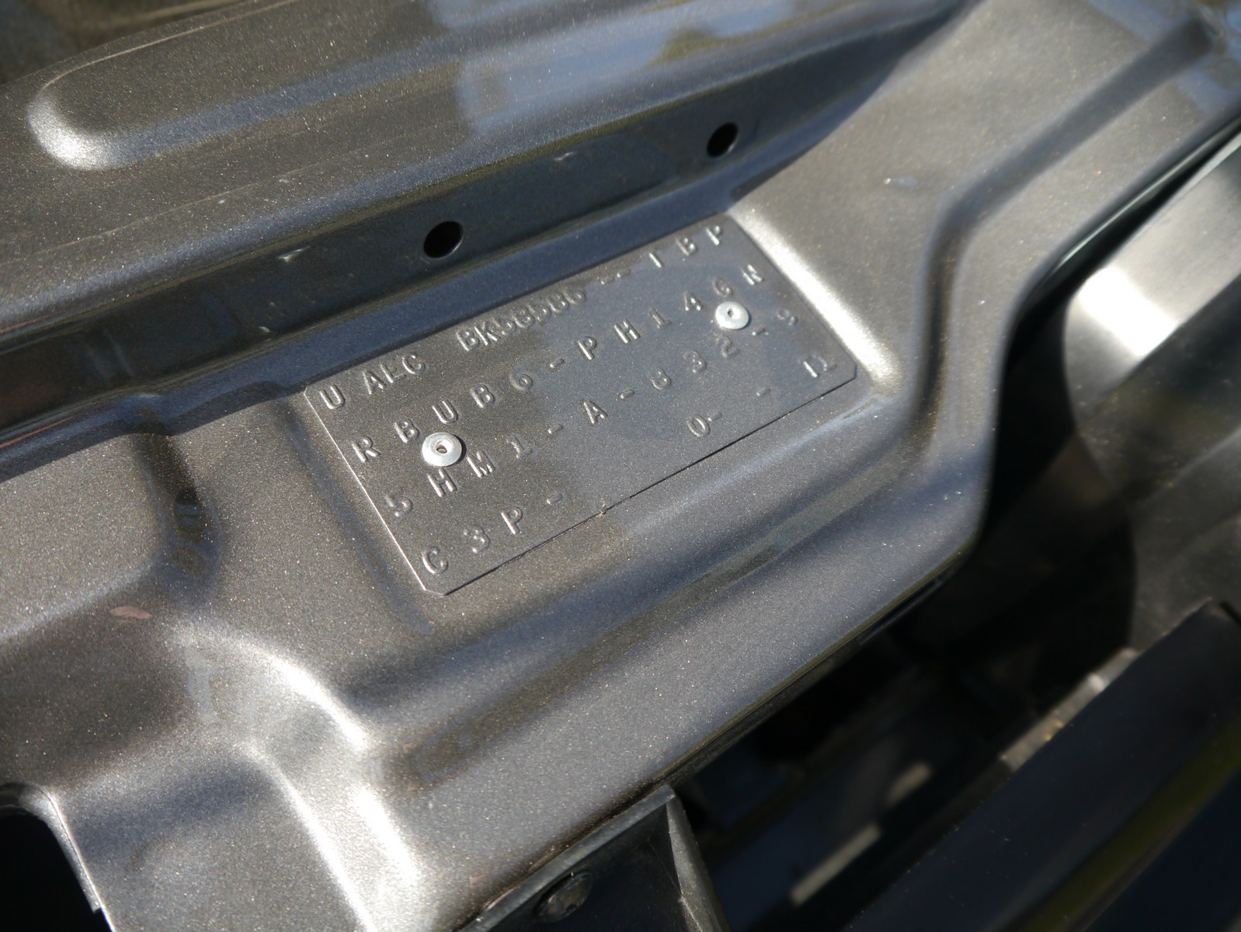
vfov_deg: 44.2
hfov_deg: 56.8
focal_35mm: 32
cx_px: 620
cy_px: 466
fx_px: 1148
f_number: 4
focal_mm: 16
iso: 160
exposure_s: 1/100
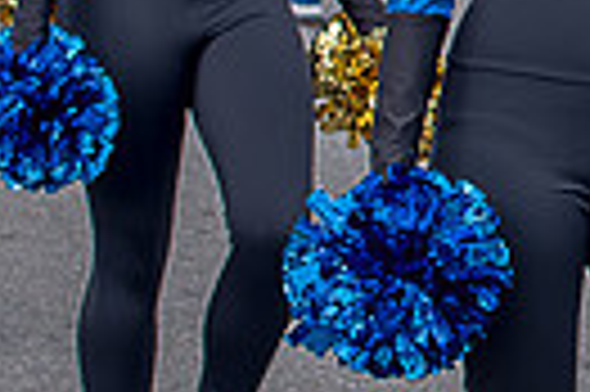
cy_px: -210
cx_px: 788
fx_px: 3781
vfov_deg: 5.9
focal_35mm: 231
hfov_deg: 8.8
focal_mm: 35
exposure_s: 1/500
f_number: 4
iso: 100
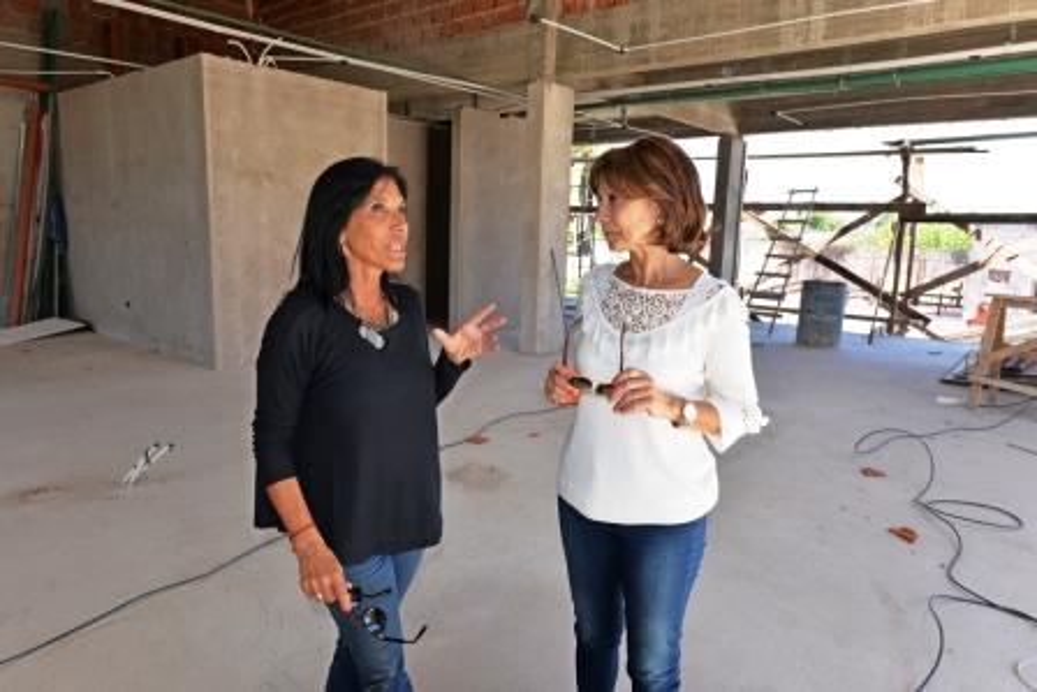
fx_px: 692
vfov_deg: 53.2
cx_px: 518
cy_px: 346
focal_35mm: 24
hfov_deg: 73.7
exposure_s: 1/200
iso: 400
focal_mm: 24
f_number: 7.1
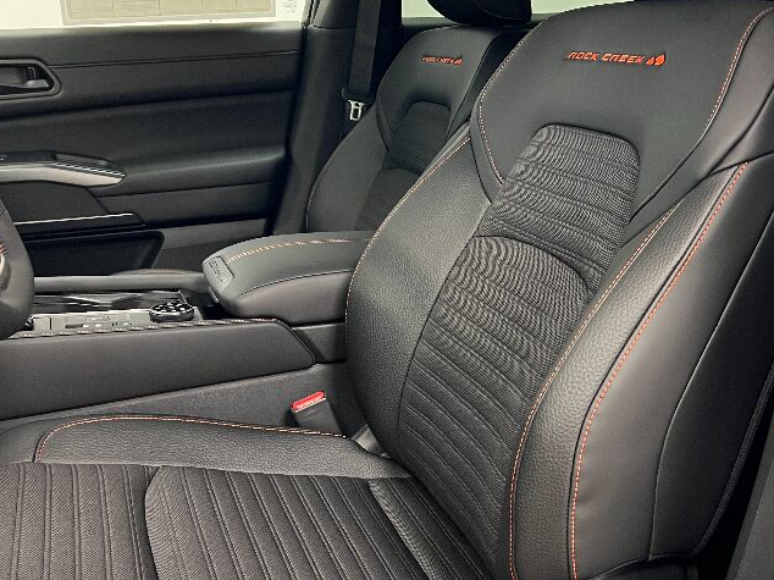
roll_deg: -0.4
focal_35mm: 42
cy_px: 228
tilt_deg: -13.3
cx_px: 453
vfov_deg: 34.2
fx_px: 939
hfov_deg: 44.6
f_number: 1.5
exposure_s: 1/60
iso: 400
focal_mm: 5.7
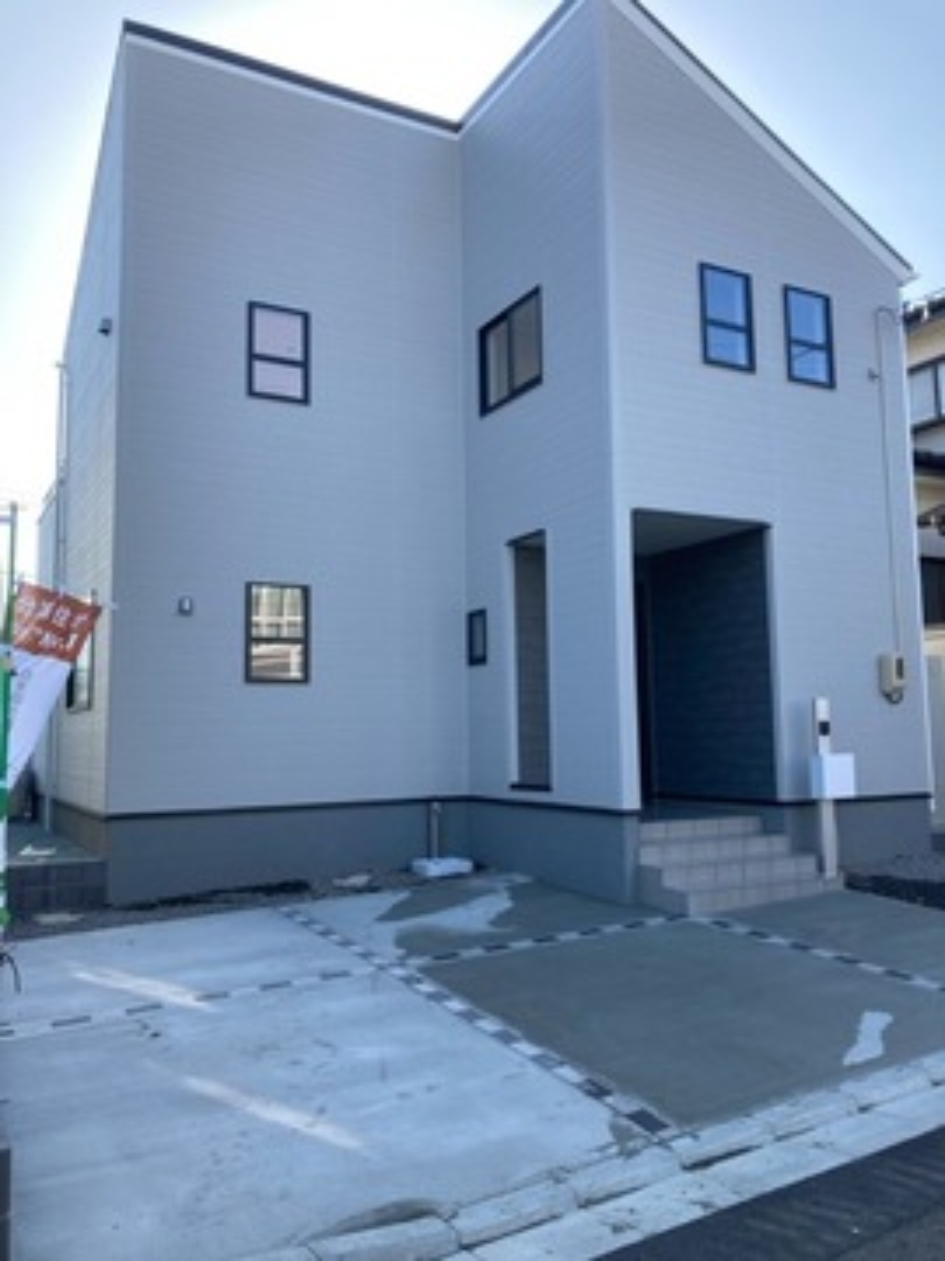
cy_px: 630
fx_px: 1019
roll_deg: +0.3
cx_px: 472
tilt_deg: +8.2
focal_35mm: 28
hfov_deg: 49.7
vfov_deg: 63.4
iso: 20
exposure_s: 1/412
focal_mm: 3.99
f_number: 1.8
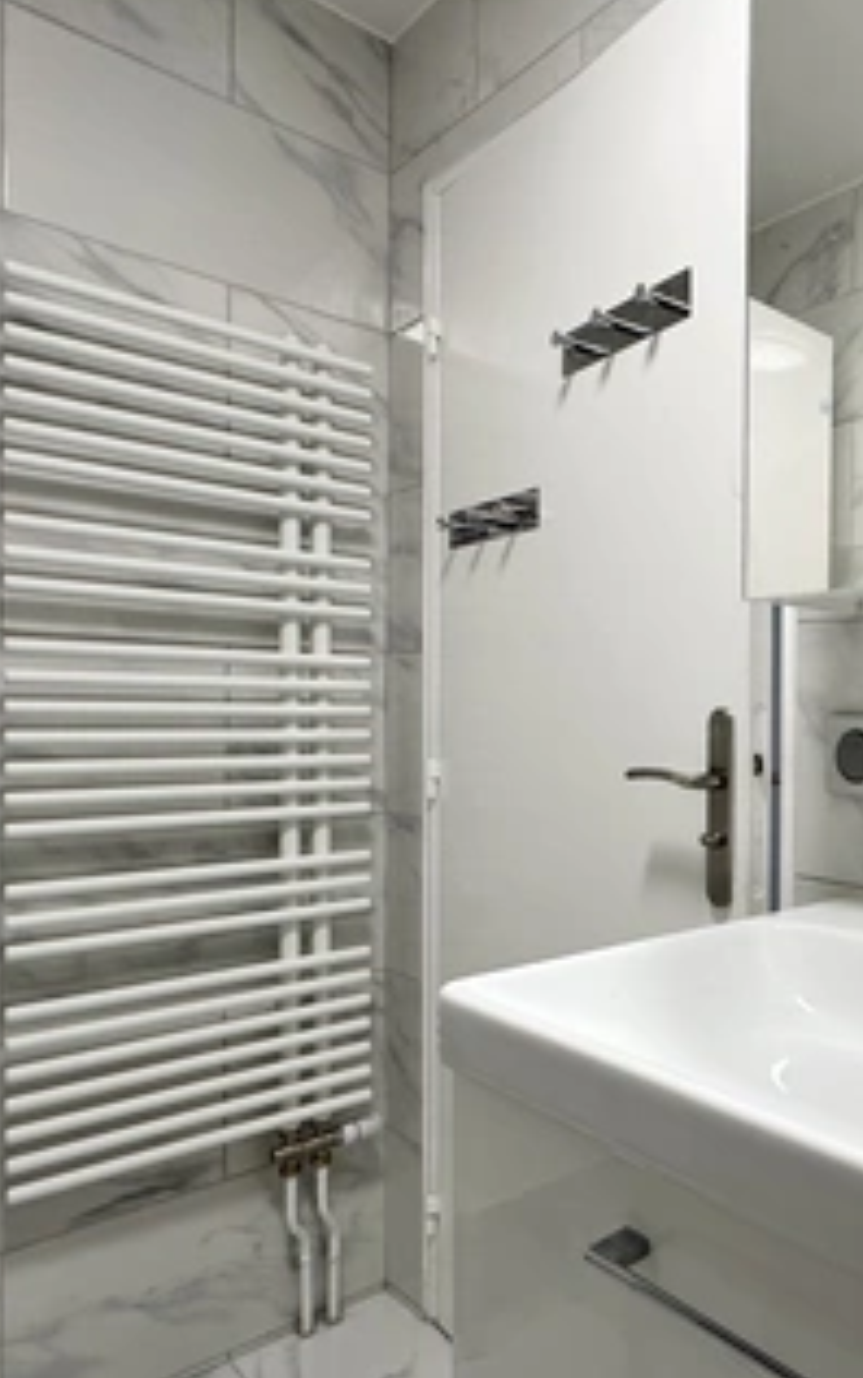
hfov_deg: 43.9
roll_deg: +0.1
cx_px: 813
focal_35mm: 25
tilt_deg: -1.2
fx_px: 939
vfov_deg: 72.4
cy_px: 737
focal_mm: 2.22
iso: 160
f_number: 2.2
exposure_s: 1/100
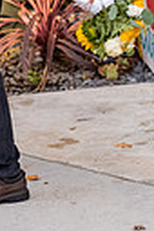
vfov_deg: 10.3
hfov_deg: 7.1
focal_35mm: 193
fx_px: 1242
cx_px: -14
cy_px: -121
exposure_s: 1/160
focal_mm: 55
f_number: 2.2
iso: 500
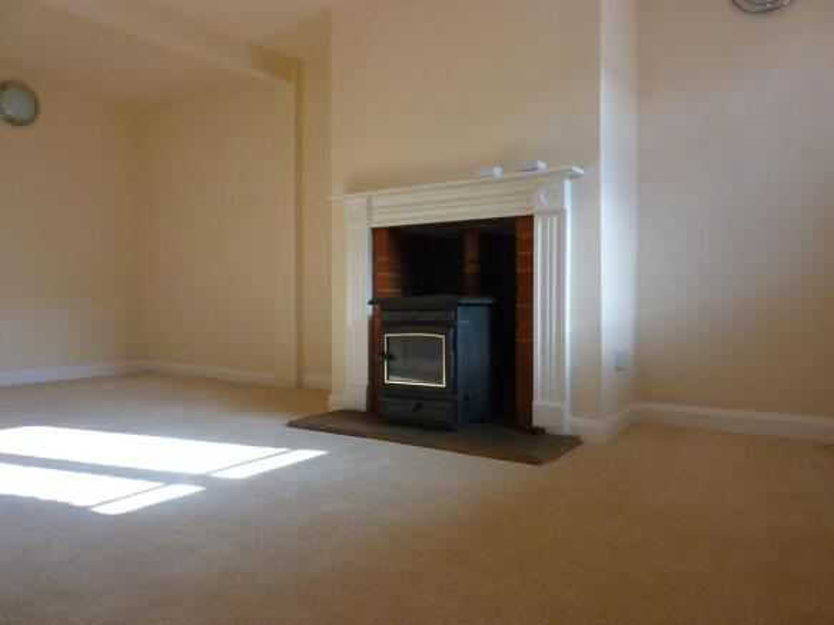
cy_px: 312
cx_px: 417
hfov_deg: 69.4
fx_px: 602
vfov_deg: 54.9
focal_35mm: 25
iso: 100
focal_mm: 4.1
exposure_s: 1/30
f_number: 3.3
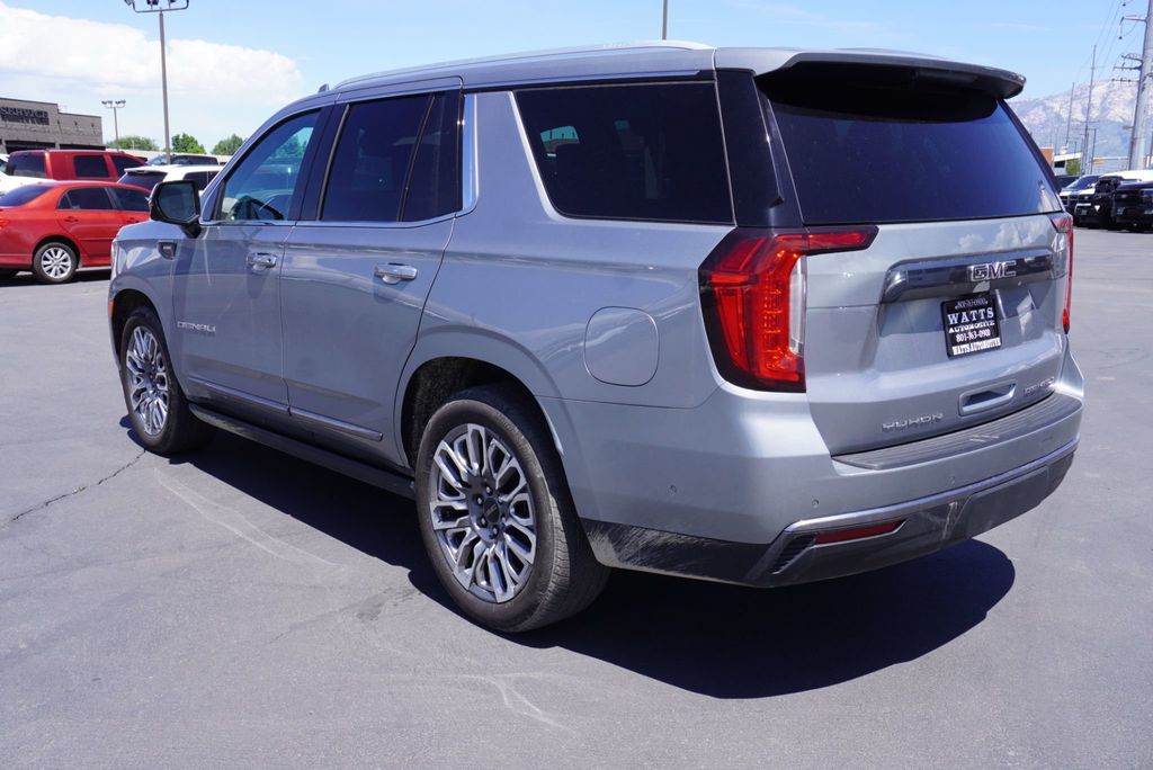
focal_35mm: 32
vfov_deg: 41.8
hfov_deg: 59.5
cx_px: 576
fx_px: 1009
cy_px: 385
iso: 100
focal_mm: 21
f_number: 9
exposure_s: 1/125
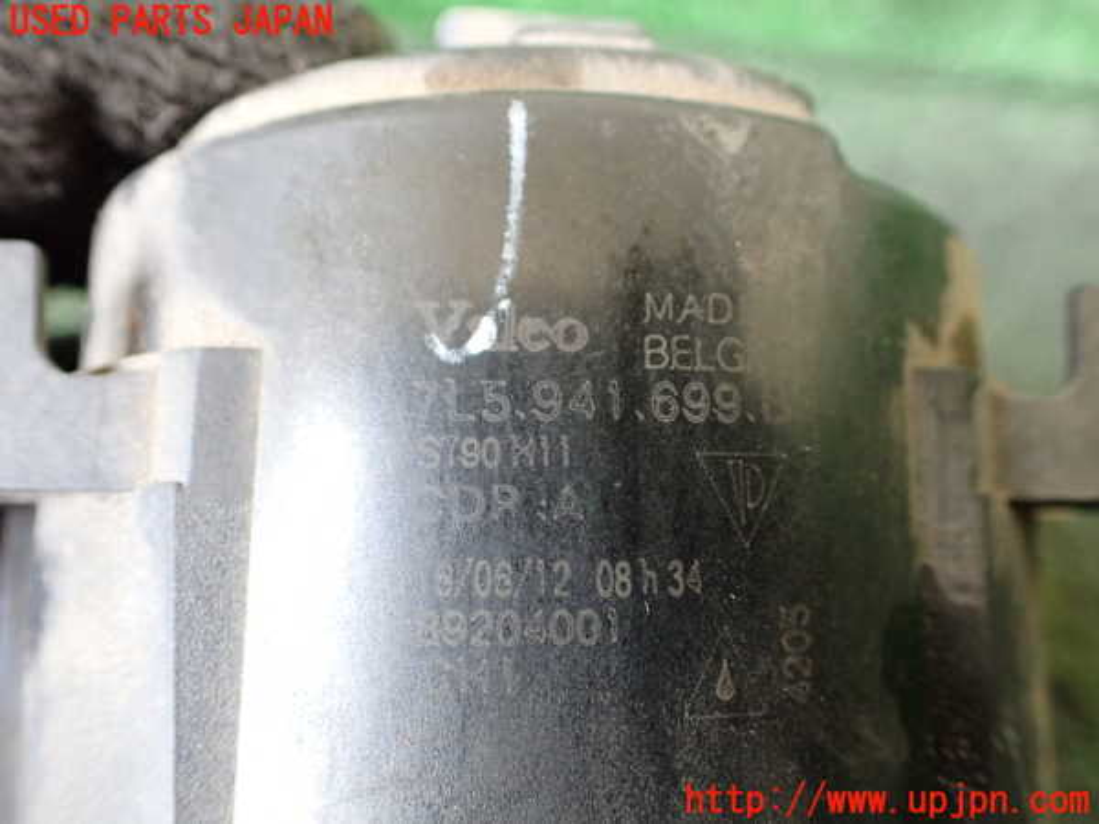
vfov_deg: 46.8
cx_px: 550
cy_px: 412
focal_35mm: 30
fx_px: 952
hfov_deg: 60.0
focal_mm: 5.4
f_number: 2.3
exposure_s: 1/60
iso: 800
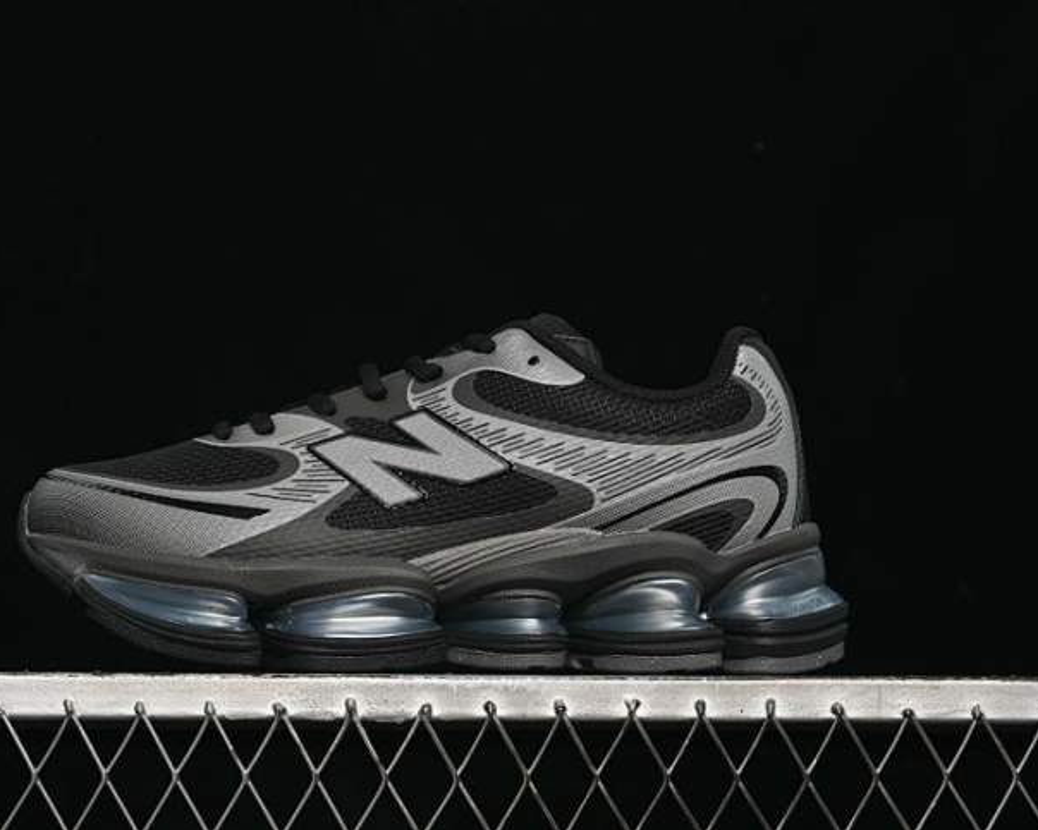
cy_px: 416
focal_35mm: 85
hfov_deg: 22.5
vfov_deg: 18.1
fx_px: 2611
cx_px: 440
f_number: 6.3
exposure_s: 1/50
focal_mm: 50
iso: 160
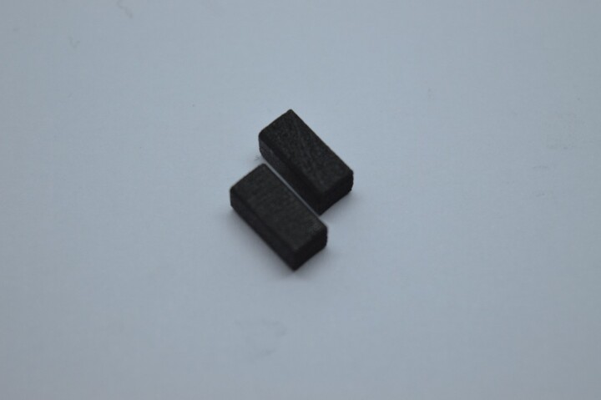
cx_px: 300
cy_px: 200
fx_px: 1376
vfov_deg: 16.5
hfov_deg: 24.6
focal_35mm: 82
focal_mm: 55
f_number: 5.6
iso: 360
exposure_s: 1/125
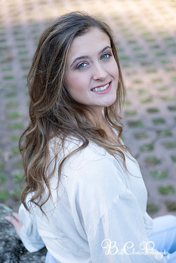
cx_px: 88
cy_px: 132
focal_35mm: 83
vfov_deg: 24.5
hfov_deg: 16.5
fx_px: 609
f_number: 2.8
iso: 400
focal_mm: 55
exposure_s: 1/250
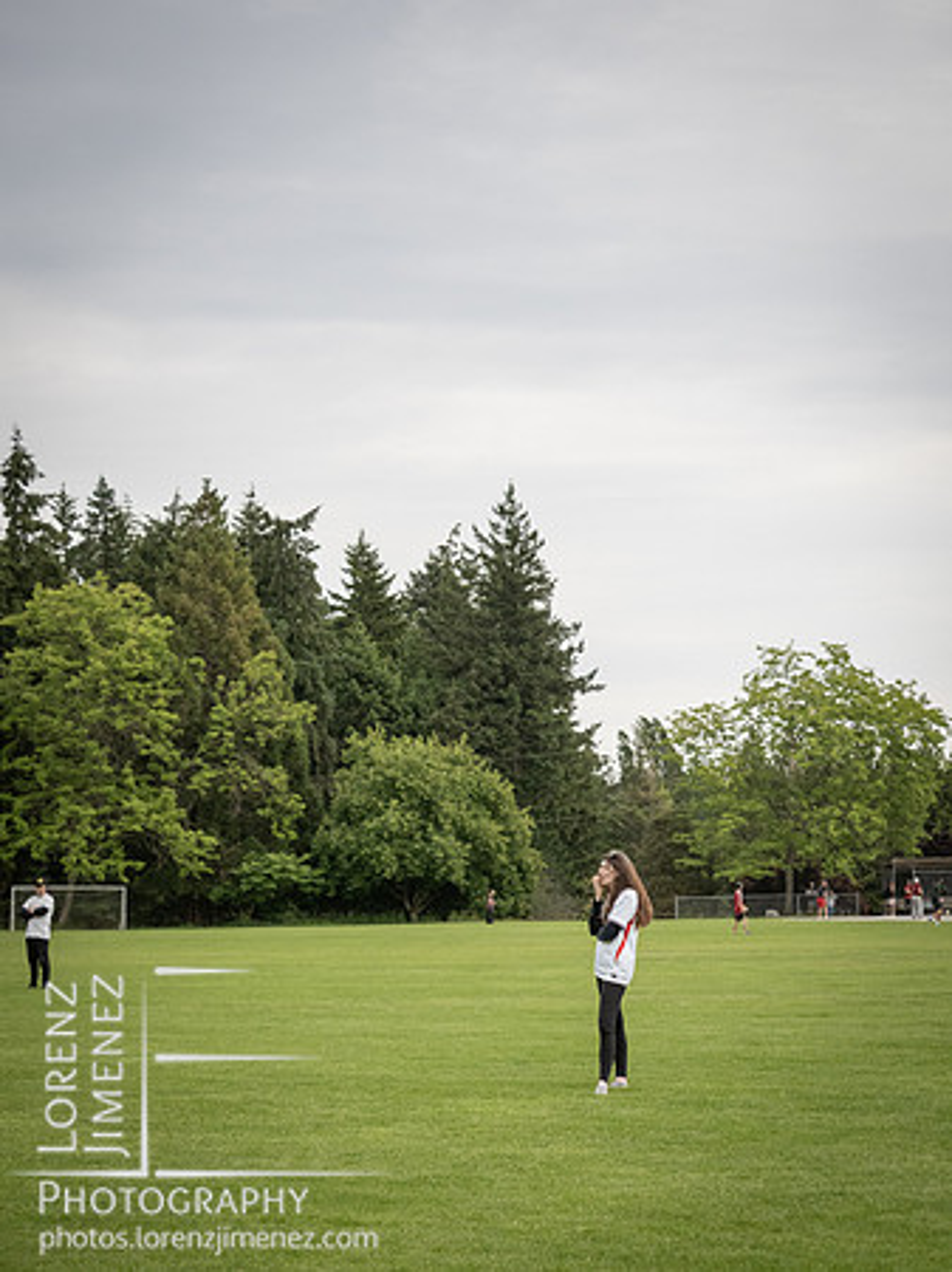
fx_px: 2936
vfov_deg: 24.4
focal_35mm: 80
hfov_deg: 18.4
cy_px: 636
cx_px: 476
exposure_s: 1/1600
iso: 800
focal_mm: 40
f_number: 3.2
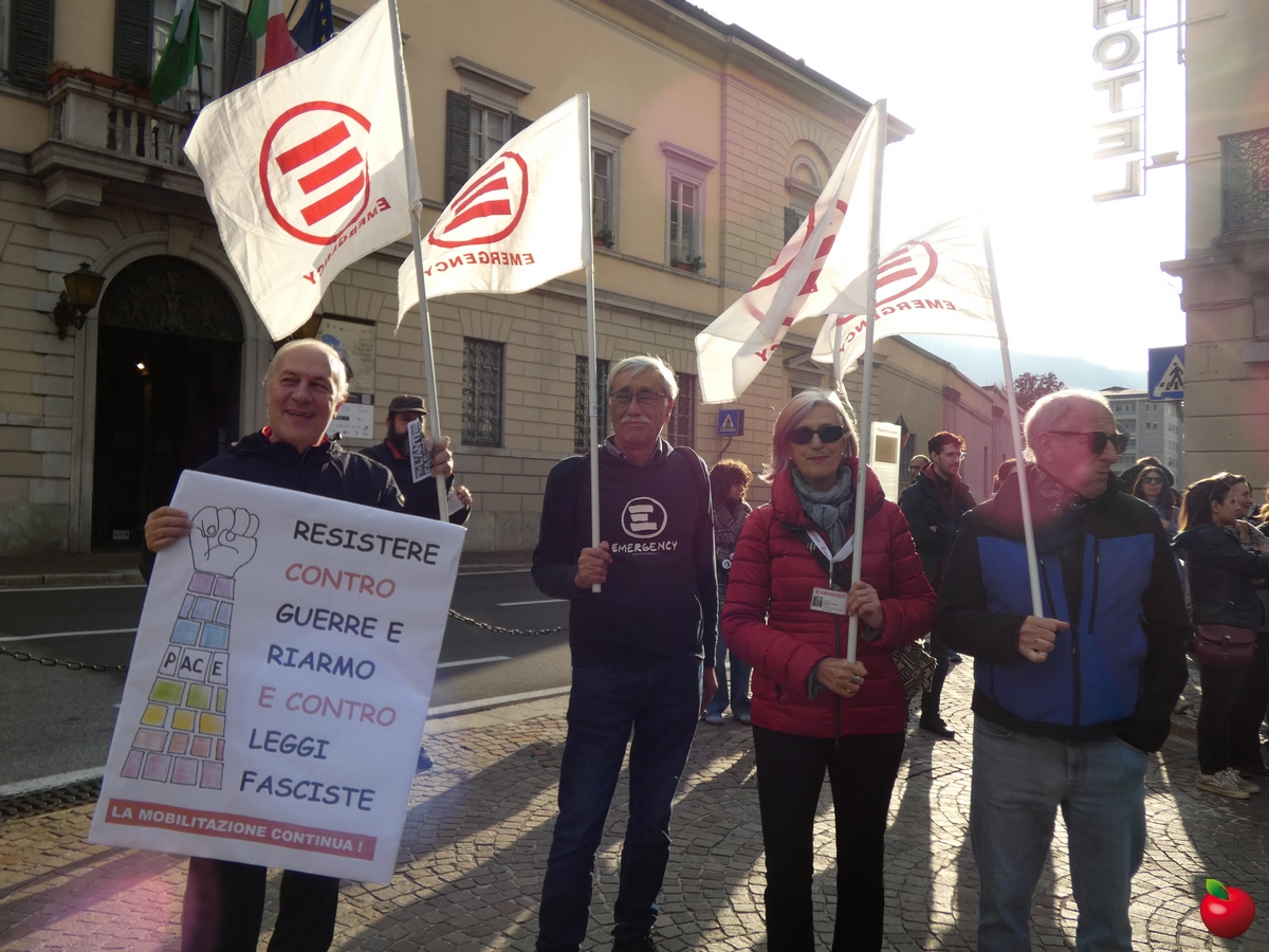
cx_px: 634
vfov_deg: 49.7
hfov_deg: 63.4
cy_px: 476
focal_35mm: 28
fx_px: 1026
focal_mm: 5
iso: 80
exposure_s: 1/640
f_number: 3.2
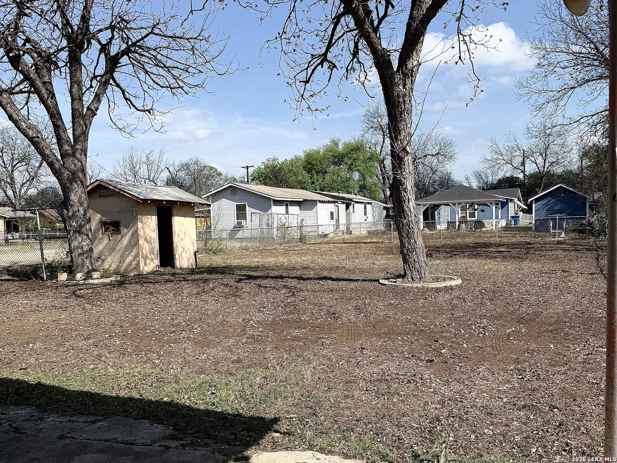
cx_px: 308
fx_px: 428
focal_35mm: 24
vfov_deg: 56.8
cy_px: 232
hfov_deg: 71.6
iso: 80
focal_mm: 6.76
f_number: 1.78
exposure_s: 1/4975
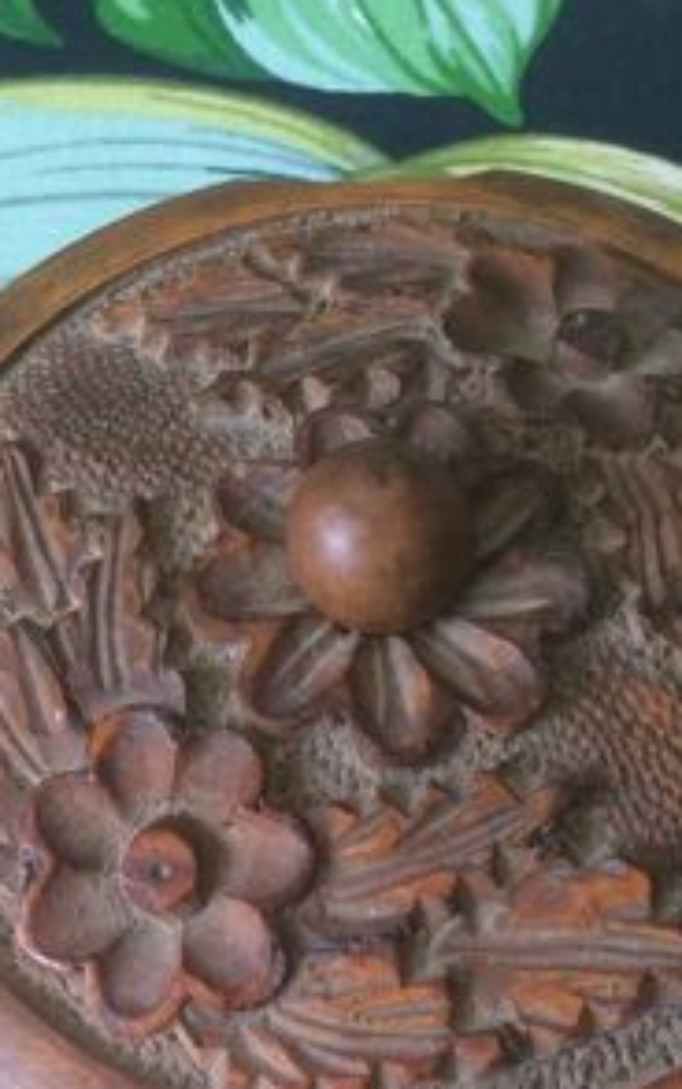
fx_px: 1991
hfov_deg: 19.4
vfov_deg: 30.6
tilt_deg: -68.0
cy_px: 552
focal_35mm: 67
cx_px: 311
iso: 32
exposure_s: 1/33
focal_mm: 4.15
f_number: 2.2
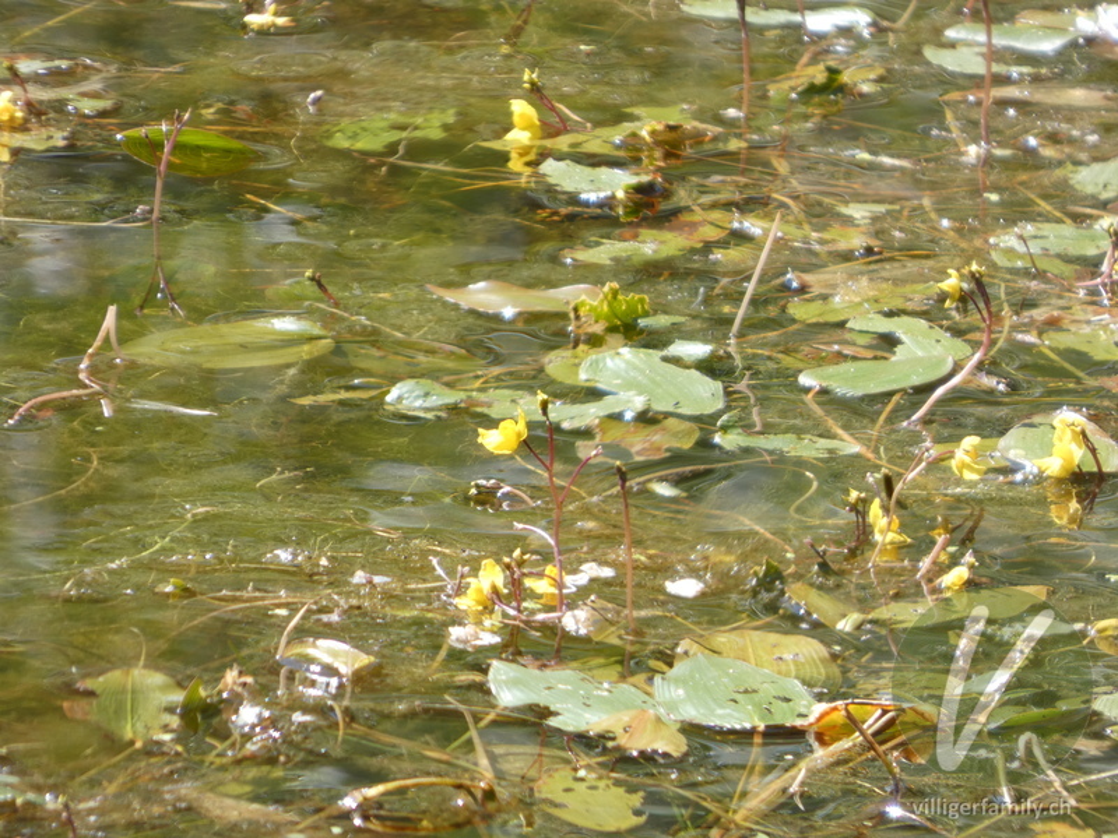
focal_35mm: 1200
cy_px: 419
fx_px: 38757
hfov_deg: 1.7
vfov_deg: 1.2
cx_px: 559
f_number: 6.3
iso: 100
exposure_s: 1/125
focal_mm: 215
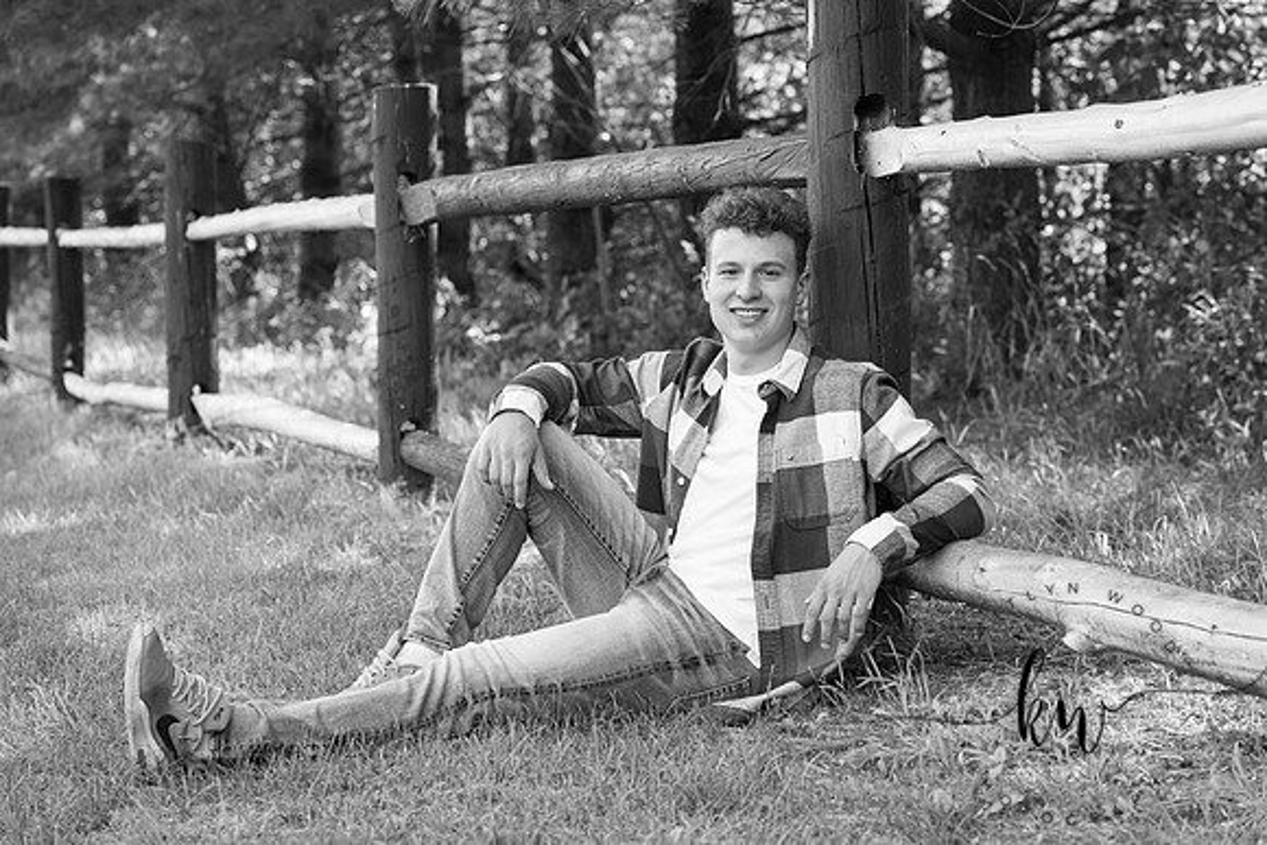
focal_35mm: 78
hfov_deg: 26.0
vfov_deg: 17.5
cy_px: 422
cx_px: 634
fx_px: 2746
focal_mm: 78
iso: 400
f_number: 5
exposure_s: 1/200
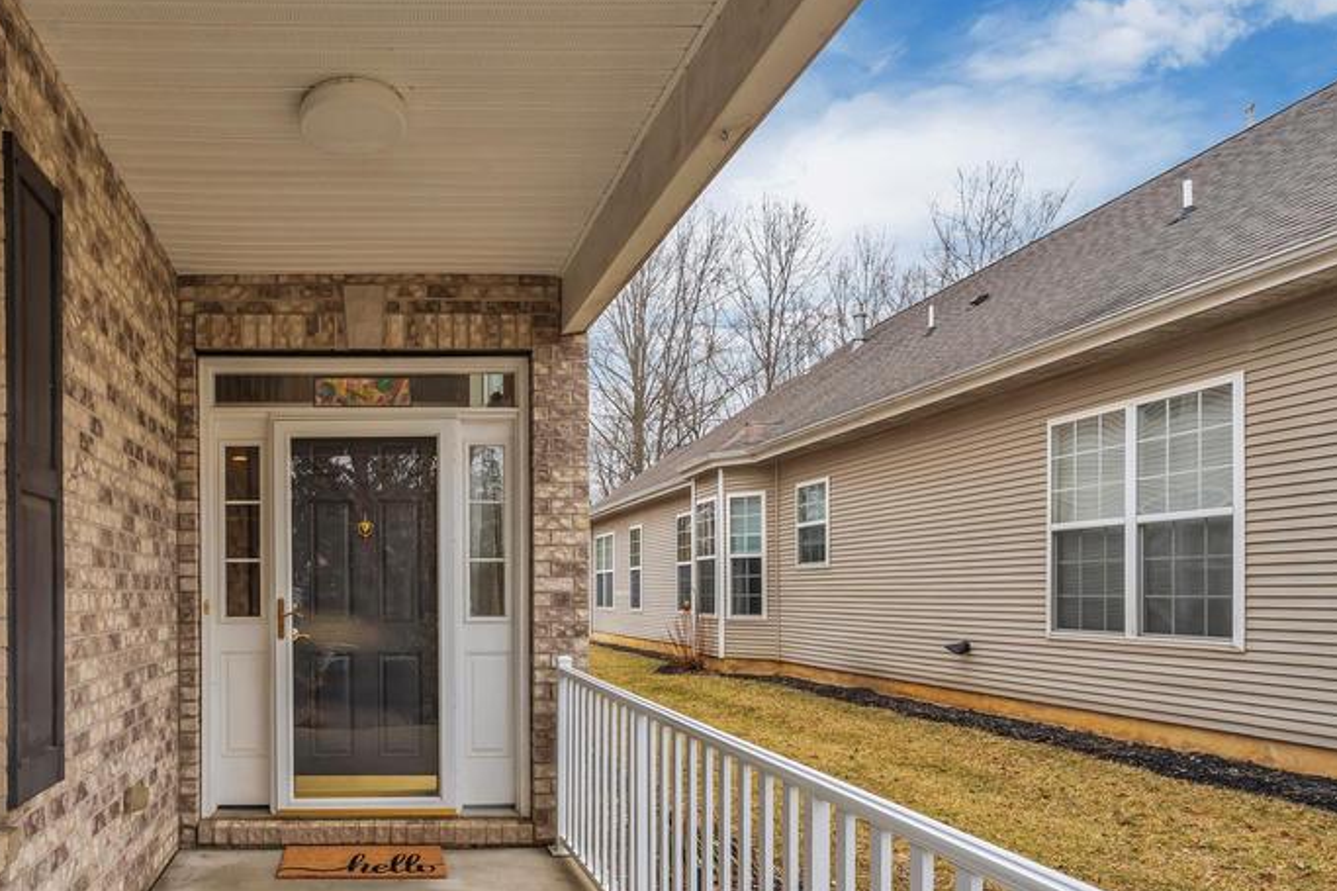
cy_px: 594
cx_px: 378
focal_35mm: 24
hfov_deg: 70.1
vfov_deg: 52.1
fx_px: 891
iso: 320
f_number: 14
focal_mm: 16
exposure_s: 1/20
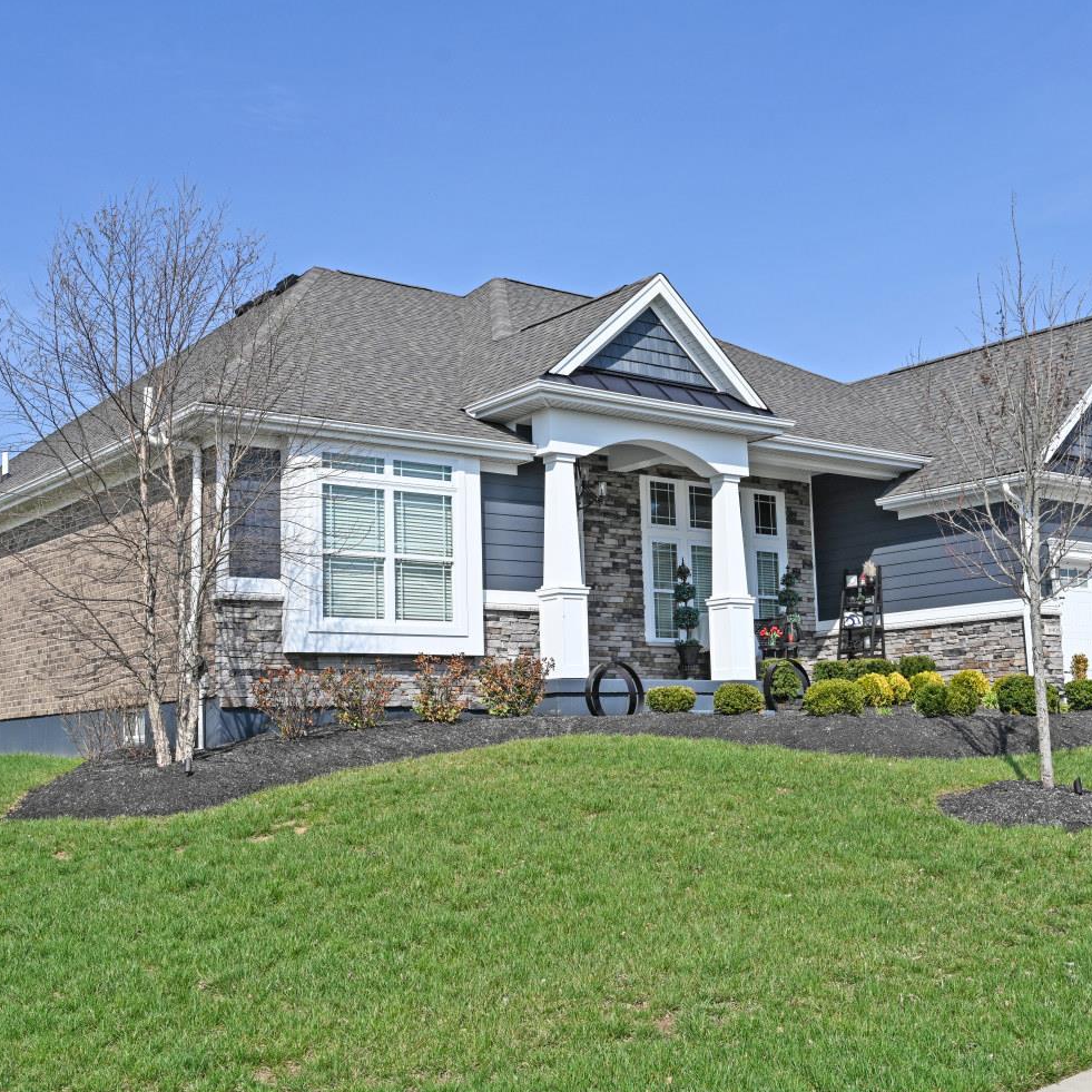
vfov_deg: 42.8
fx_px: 1392
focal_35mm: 39
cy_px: 553
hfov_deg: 42.8
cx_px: 596
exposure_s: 1/400
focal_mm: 30
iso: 100
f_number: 8
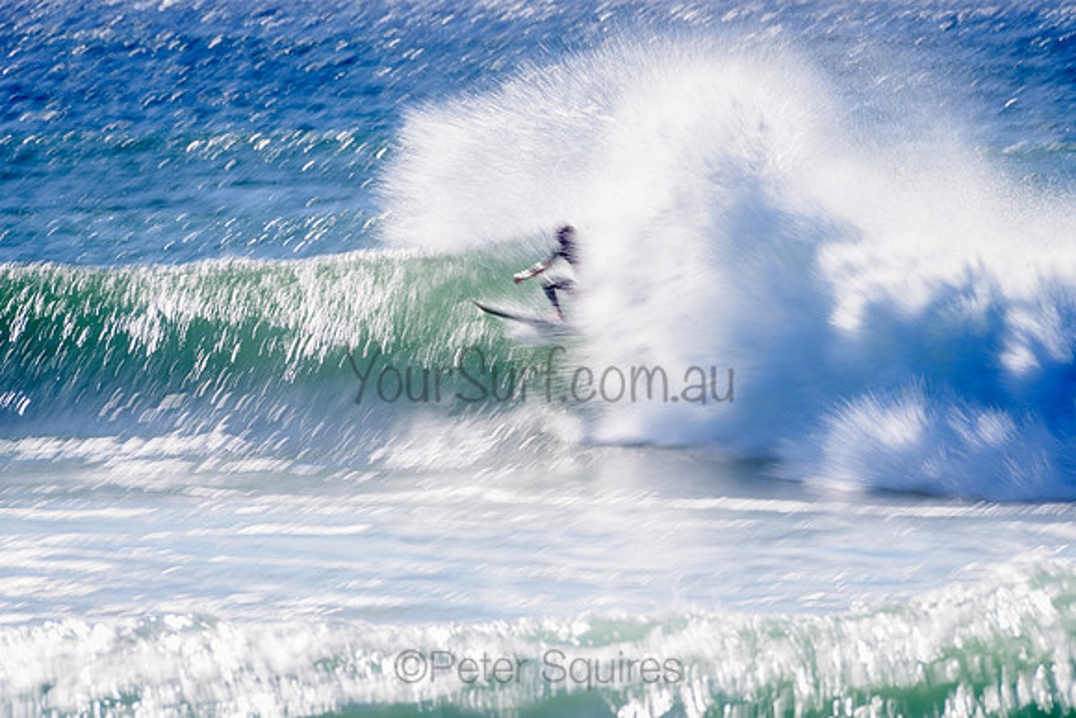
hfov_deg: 3.8
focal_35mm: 549
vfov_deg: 2.5
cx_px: 585
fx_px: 16401
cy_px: 332
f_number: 10
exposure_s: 1/20
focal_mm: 500
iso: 31
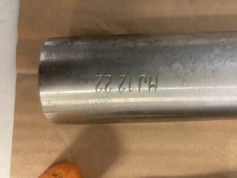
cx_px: 118
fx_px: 192
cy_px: 89
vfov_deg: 49.7
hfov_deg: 63.4
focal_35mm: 28
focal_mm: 3.99
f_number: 1.8
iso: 250
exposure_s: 1/33
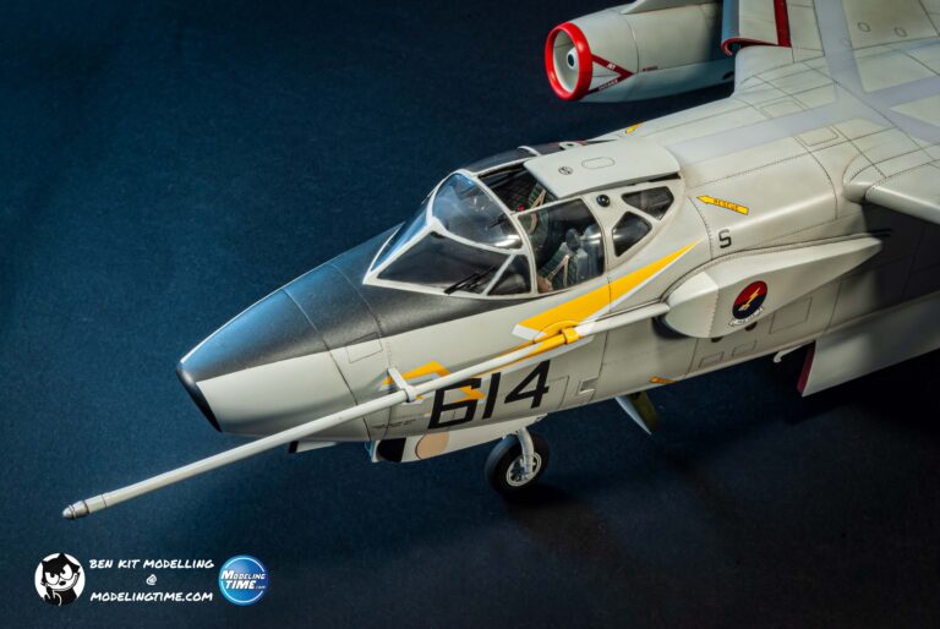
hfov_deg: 31.9
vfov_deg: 21.6
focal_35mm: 63
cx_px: 470
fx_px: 1647
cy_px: 314
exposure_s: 1.6
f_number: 32
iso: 100
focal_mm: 42
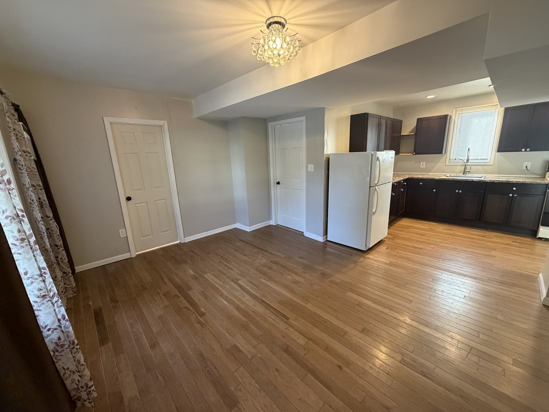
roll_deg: +2.4
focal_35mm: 14
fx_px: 222
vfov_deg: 85.7
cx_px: 274
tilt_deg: -13.3
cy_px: 206
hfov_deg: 102.1
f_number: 2.2
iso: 400
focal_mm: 2.22
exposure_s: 1/60
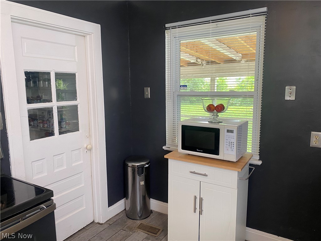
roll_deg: +1.2
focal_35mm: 26
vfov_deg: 53.1
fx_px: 241
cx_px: 160
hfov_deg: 67.3
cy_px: 120
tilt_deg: -8.0
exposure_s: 1/60
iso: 125
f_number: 1.8
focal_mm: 4.25
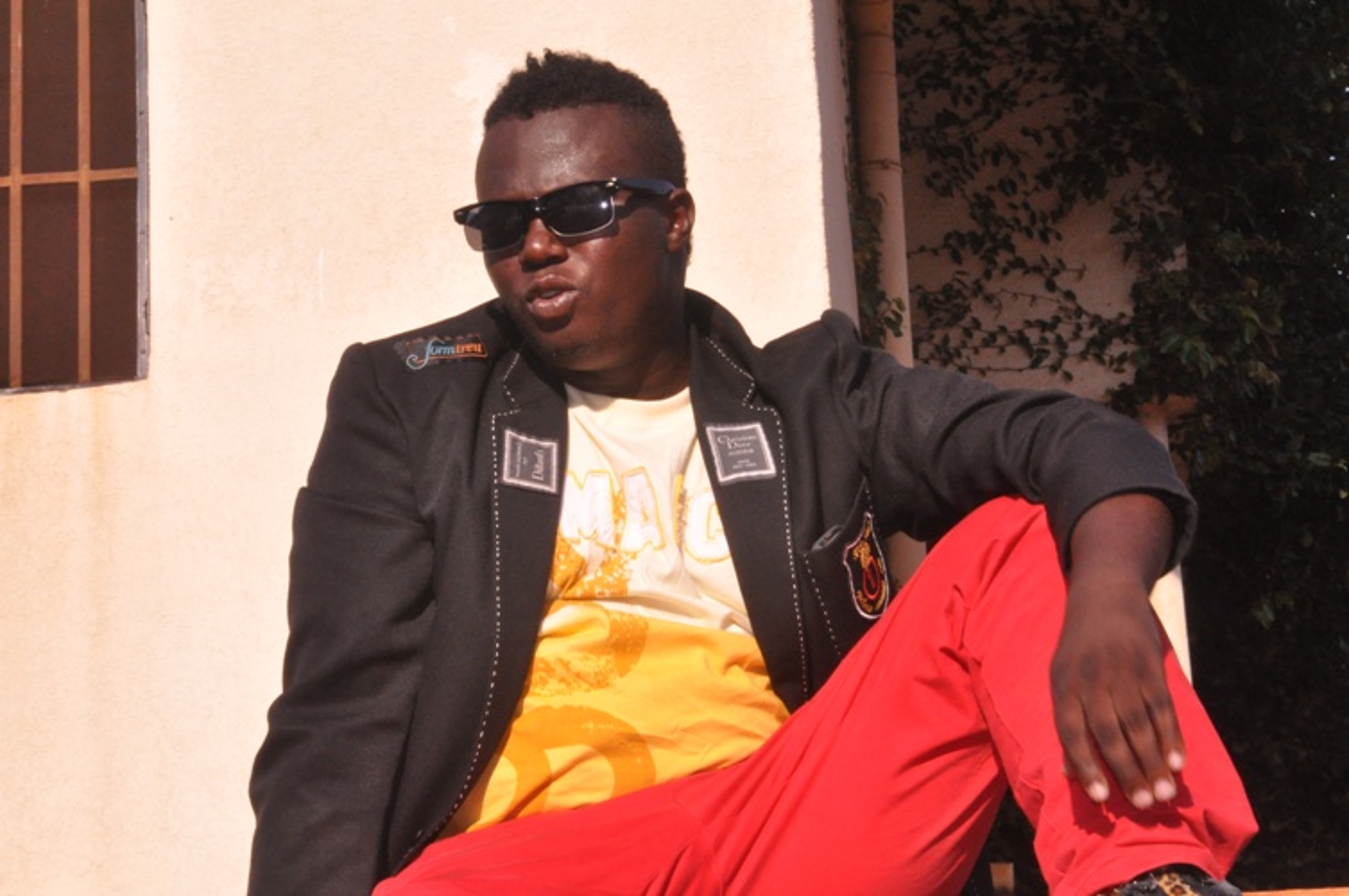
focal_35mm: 105
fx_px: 3929
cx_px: 674
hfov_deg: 19.5
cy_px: 448
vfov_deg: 13.0
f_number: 32
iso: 1600
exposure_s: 1/200
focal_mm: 70
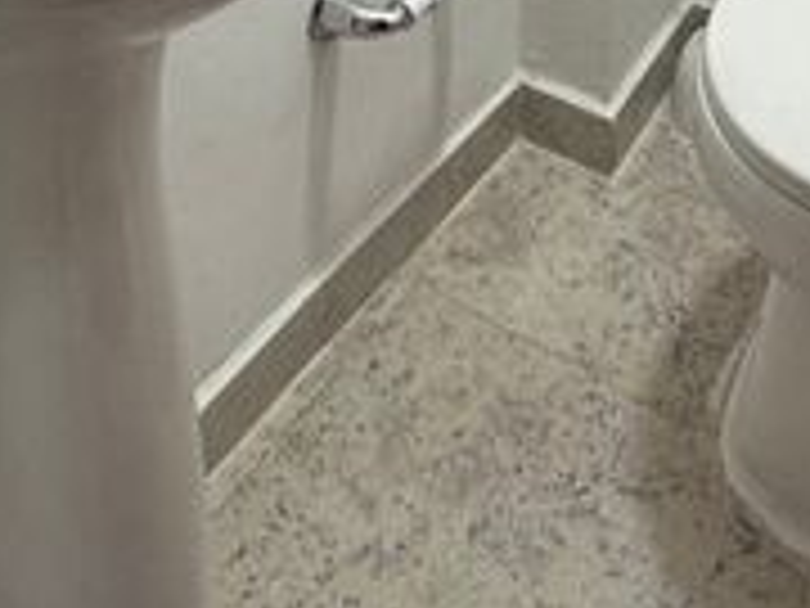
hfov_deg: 36.7
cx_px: 466
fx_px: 1217
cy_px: -419
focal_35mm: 52
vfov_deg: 21.2
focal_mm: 2.22
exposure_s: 1/120
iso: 125
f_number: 2.2
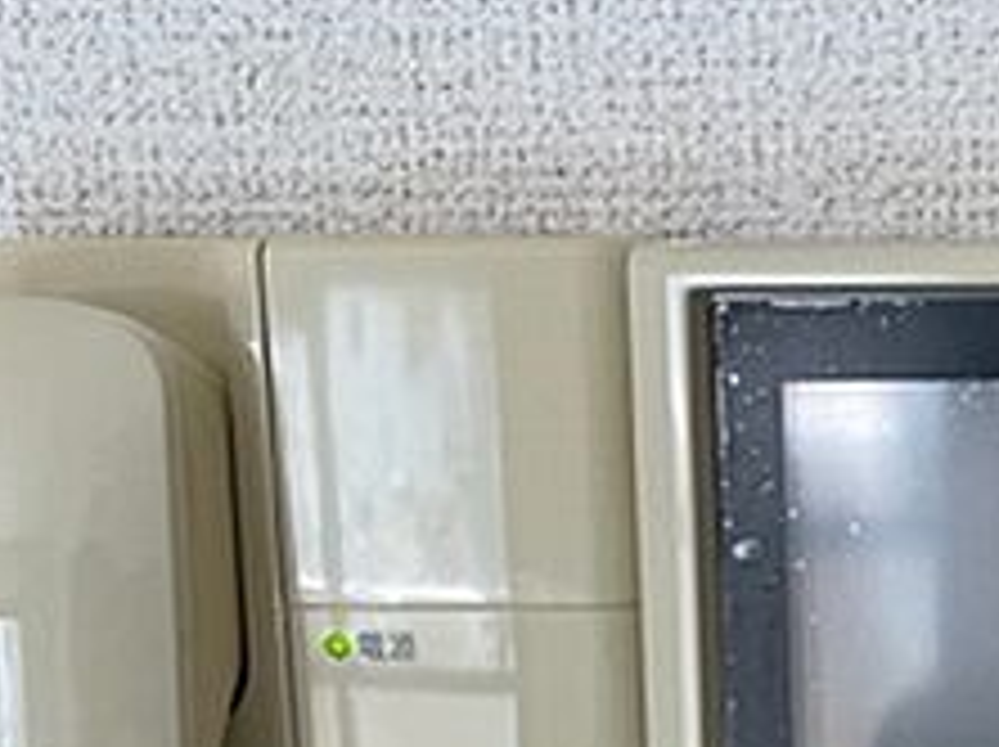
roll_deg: -0.1
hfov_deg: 25.3
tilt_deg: -16.1
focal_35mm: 75
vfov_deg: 18.0
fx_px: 2162
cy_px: 1026
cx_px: 882
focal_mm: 4.2
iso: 100
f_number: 1.6
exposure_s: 1/120
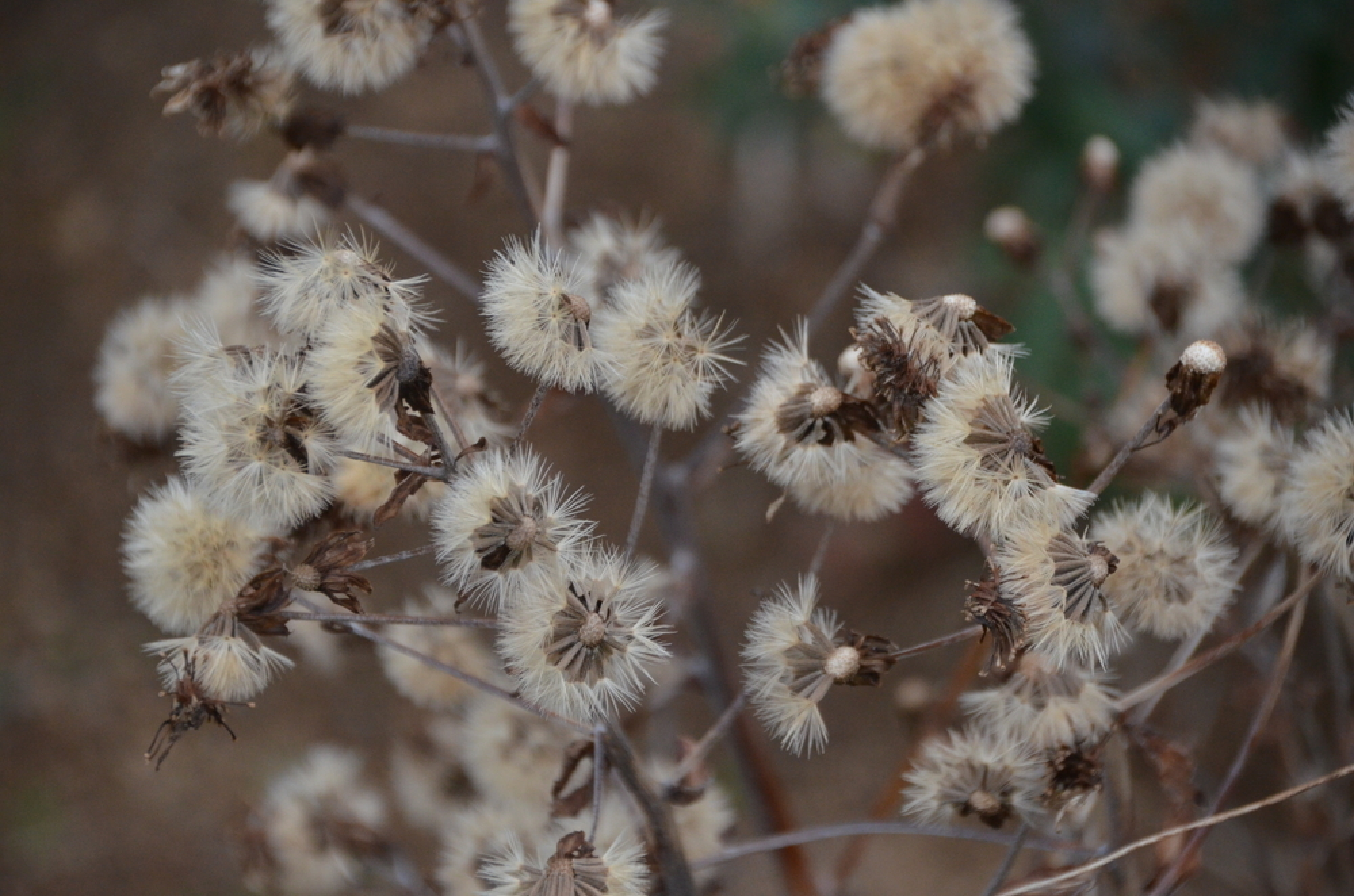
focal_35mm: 375
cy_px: 448
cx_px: 677
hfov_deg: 5.5
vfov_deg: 3.6
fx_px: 14073
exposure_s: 1/640
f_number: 6.3
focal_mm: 250
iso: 1600
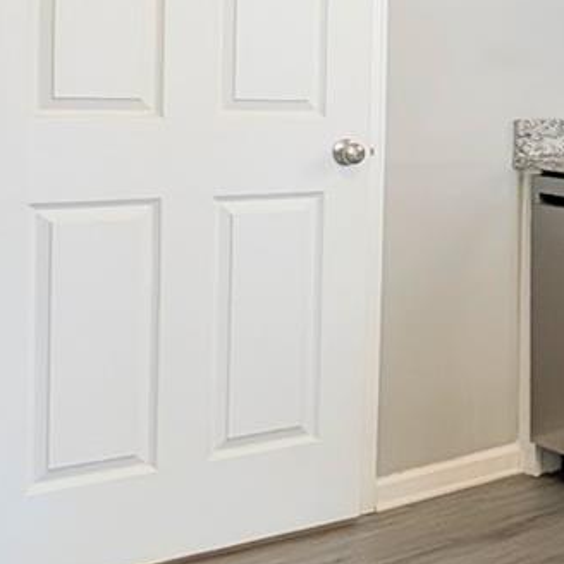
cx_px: 894
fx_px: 1217
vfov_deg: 25.6
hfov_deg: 21.1
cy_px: 103
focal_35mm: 66
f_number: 1.95
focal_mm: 2.23
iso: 38
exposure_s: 1/60
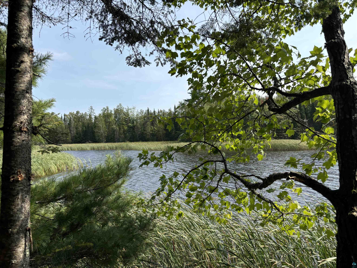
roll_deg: +2.0
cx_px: 178
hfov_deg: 67.3
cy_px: 134
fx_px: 268
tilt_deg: +1.0
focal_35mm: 26
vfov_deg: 53.1
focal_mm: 5.96
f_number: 1.6
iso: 50
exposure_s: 1/2398
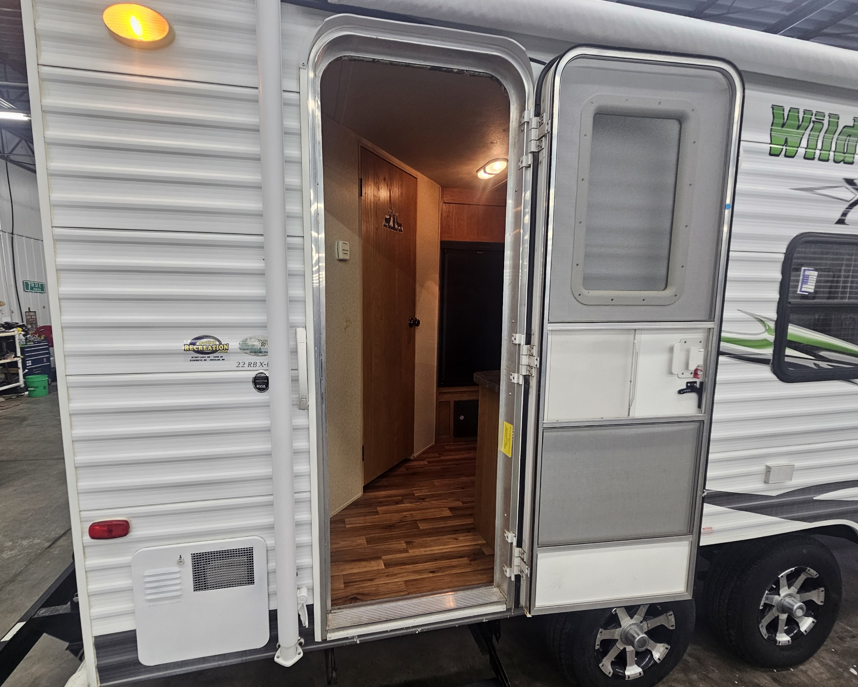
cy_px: 350
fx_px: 356
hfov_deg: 100.4
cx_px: 389
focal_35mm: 14
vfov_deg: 88.0
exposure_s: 1/60.2
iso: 160
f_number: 2.2
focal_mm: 2.2
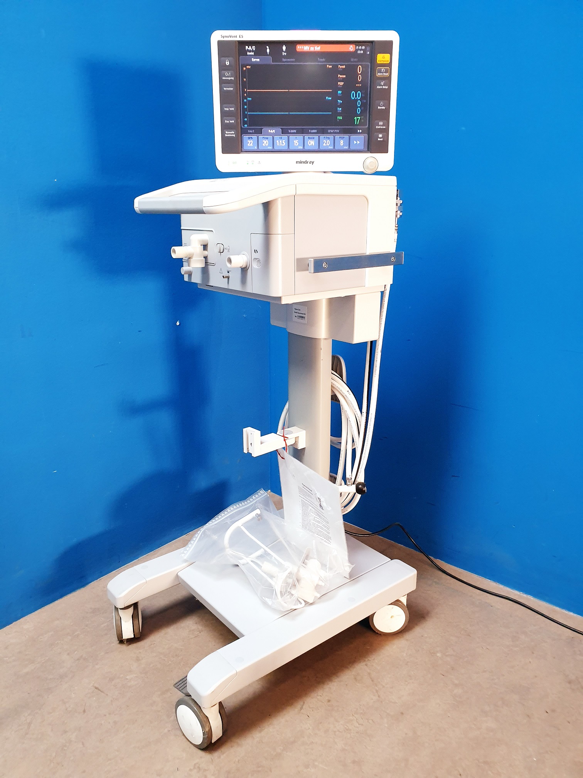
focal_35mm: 26
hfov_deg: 53.1
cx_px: 292
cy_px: 389
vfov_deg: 67.3
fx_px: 584
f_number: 2.4
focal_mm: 4.3
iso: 320
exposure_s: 1/50
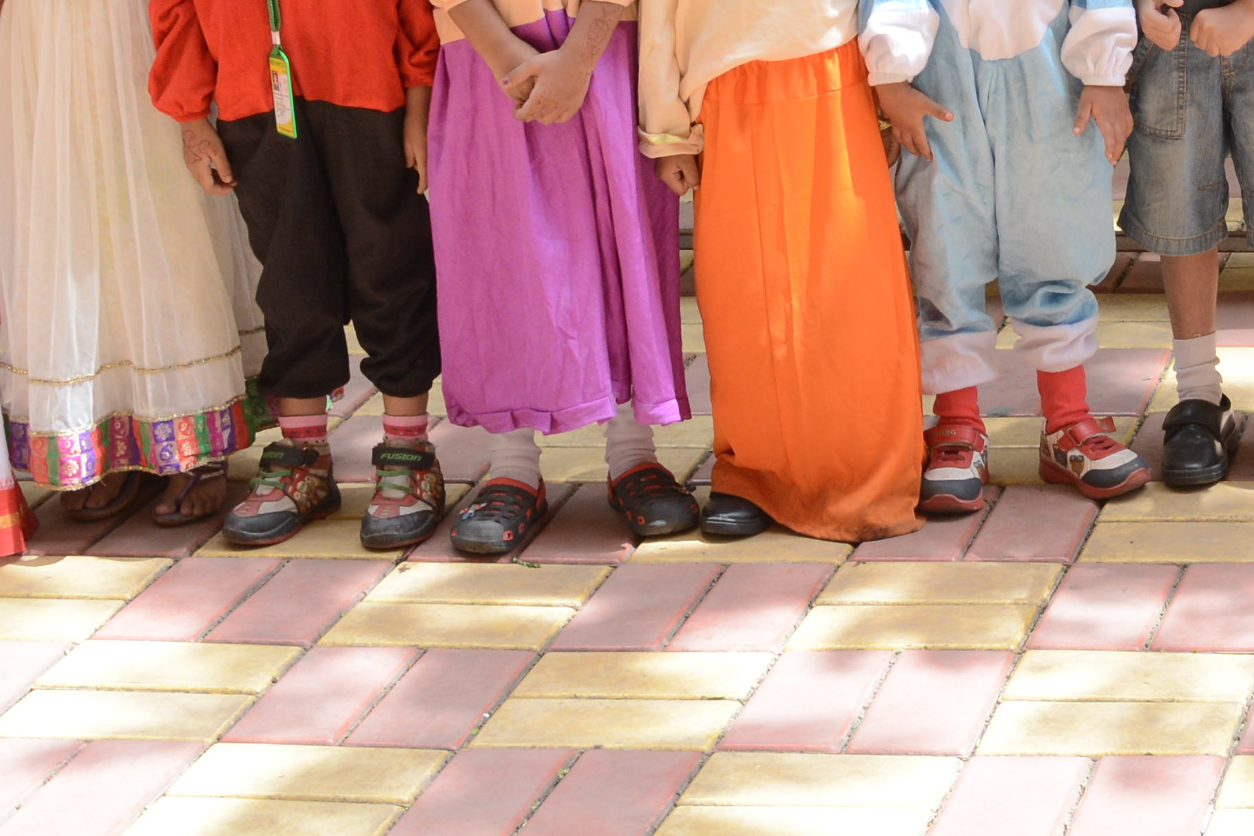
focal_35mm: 108
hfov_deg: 18.1
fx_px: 3762
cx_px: 1424
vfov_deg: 12.4
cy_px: -108
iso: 200
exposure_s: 1/160
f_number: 6.3
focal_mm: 22
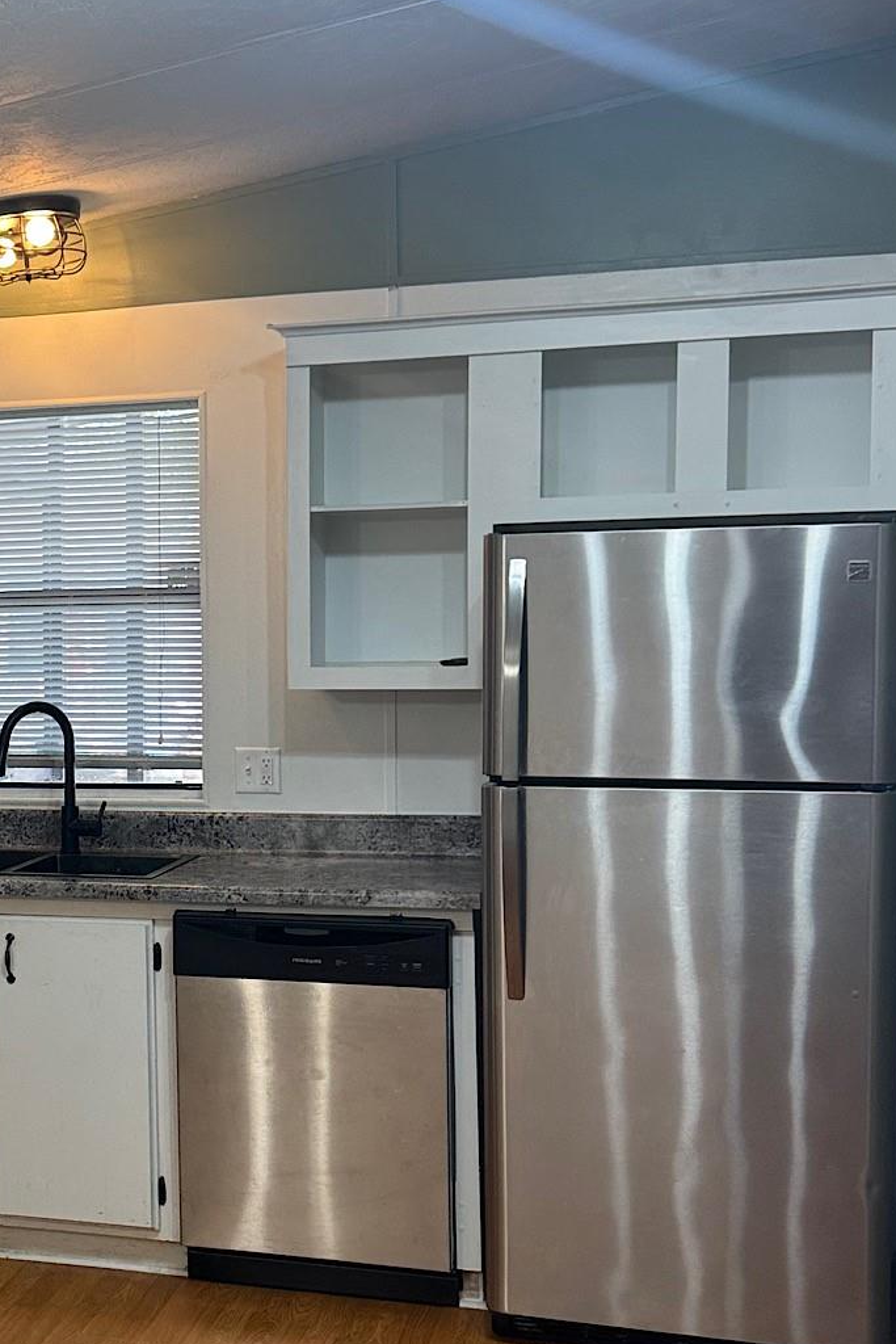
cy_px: 753
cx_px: 73
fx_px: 1455
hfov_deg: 32.4
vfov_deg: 49.4
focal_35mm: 39
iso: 200
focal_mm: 6.76
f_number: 1.78
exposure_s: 1/120
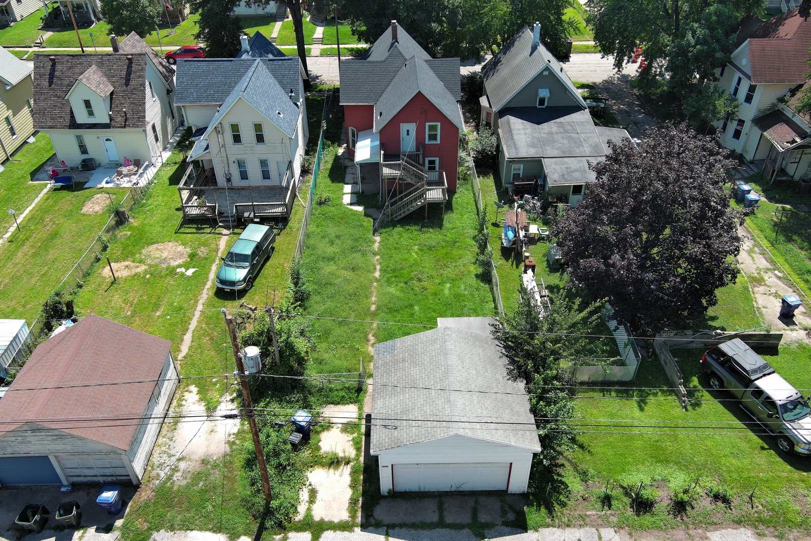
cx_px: 406
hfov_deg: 63.7
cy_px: 270
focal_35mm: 29
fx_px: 653
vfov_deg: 45.0
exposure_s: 1/726
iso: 100
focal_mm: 10.57
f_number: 2.8
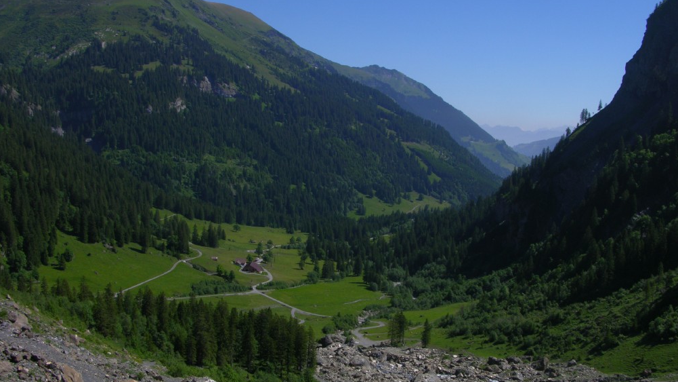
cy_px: 232
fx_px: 701
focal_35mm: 39
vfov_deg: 30.3
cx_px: 344
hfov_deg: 51.6
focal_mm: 8.9
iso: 50
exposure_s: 1/160
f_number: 8
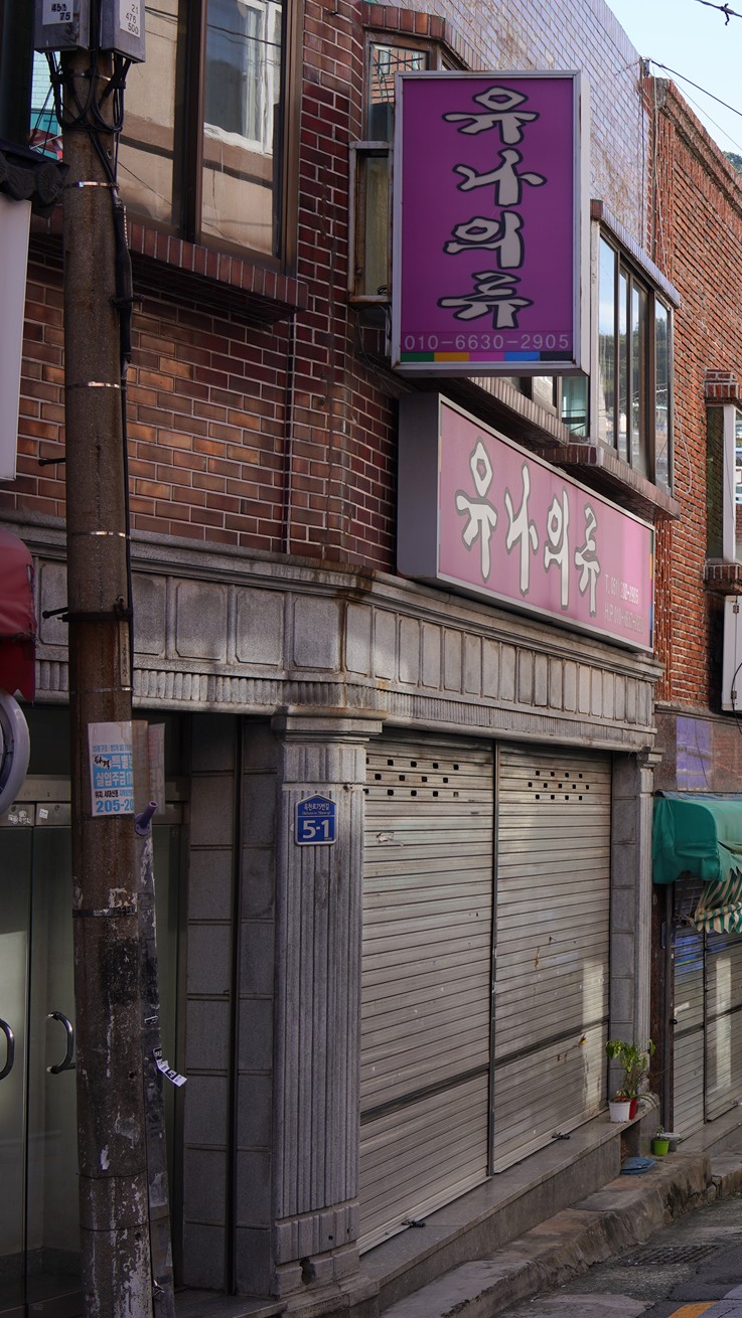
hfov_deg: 19.6
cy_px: 655
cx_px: 990
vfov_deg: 37.2
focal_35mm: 56
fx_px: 1958
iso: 100
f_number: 6.3
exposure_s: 1/125
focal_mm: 35
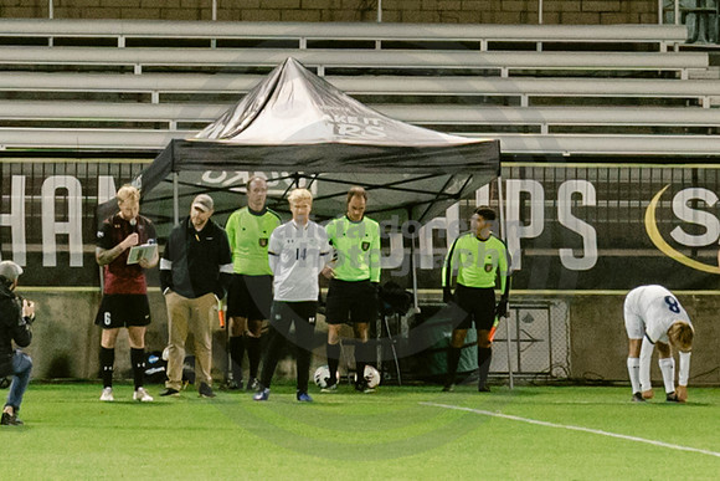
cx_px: 101
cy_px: 267
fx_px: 9614
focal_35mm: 481
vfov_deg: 2.9
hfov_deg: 4.3
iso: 2000
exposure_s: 1/160
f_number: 4
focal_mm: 70
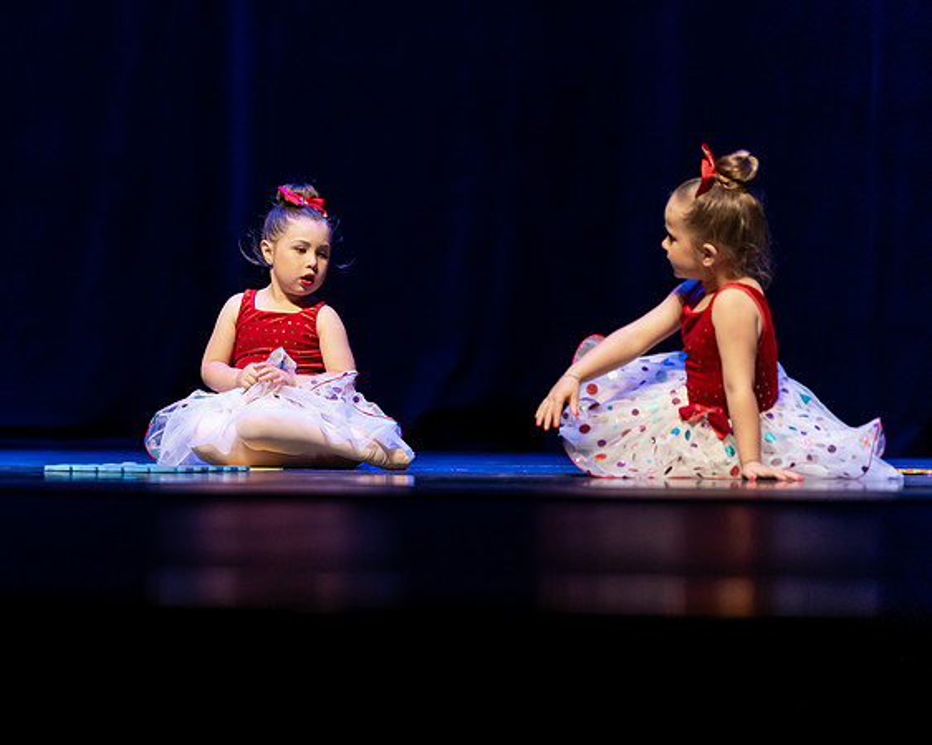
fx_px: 5914
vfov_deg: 7.2
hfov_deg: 9.0
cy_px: 364
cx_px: 246
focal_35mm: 214
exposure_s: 1/640
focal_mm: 150
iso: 3200
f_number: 2.8
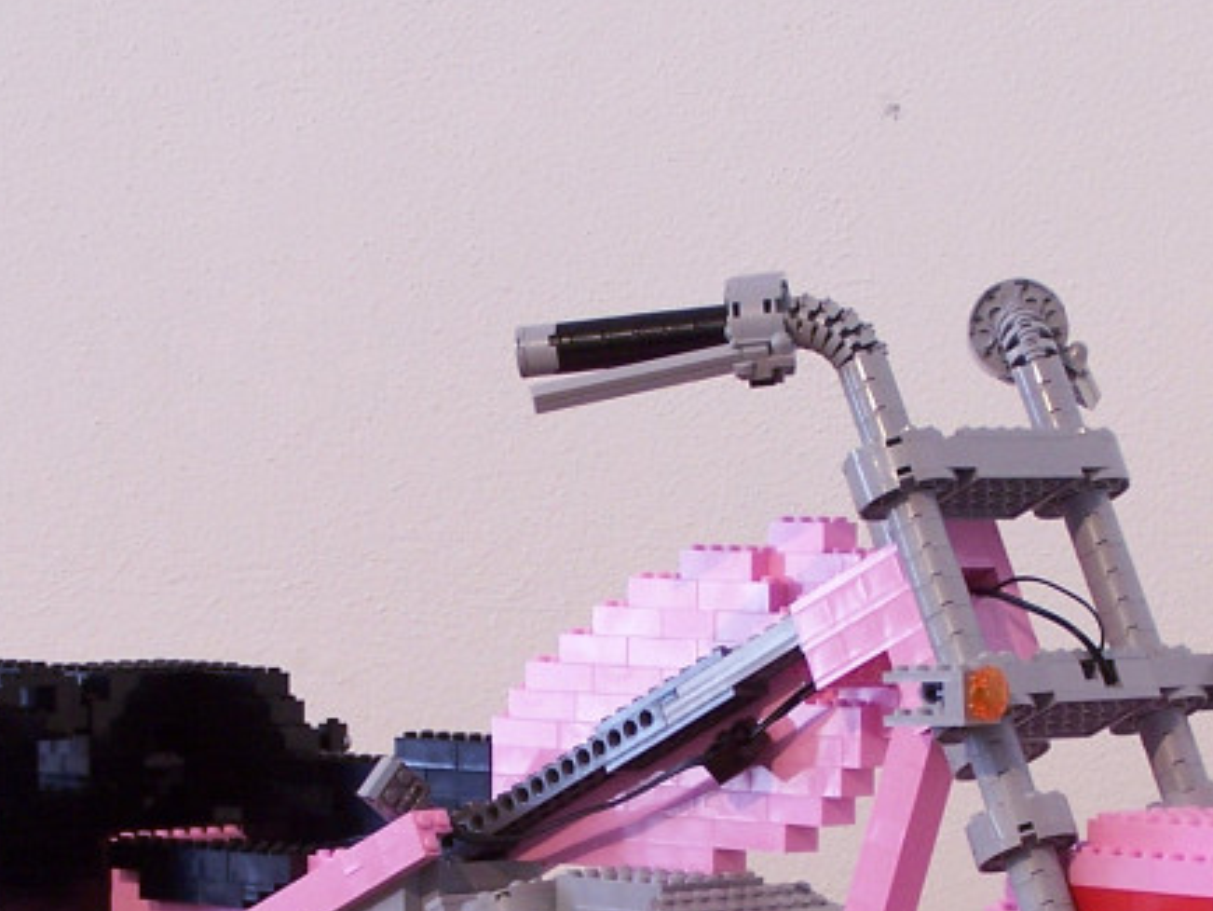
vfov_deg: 9.3
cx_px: 654
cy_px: 950
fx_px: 5540
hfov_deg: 12.5
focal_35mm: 158
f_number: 3.2
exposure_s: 1/3
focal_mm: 11.1
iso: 80
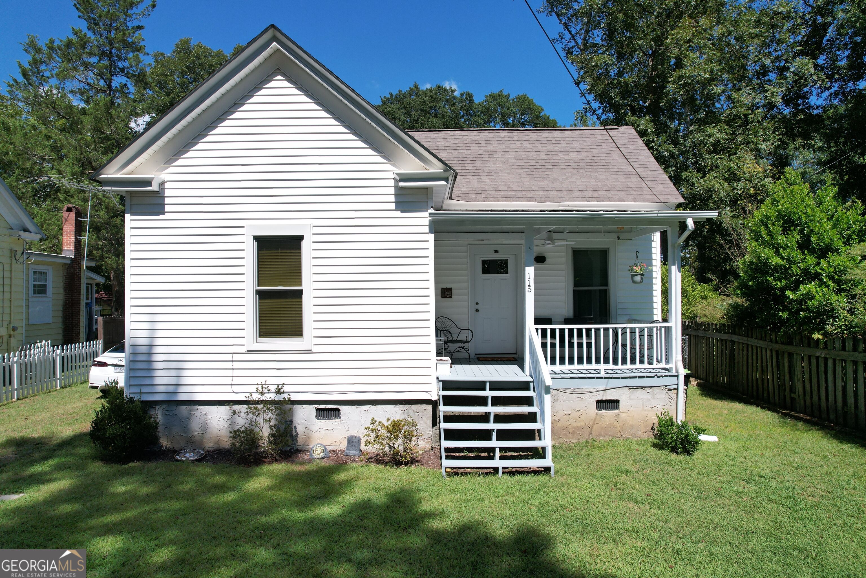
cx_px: 433
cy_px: 289
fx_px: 529
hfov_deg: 78.6
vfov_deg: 57.2
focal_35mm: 22
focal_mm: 8.38
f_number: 2.8
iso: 100
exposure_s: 1/2000
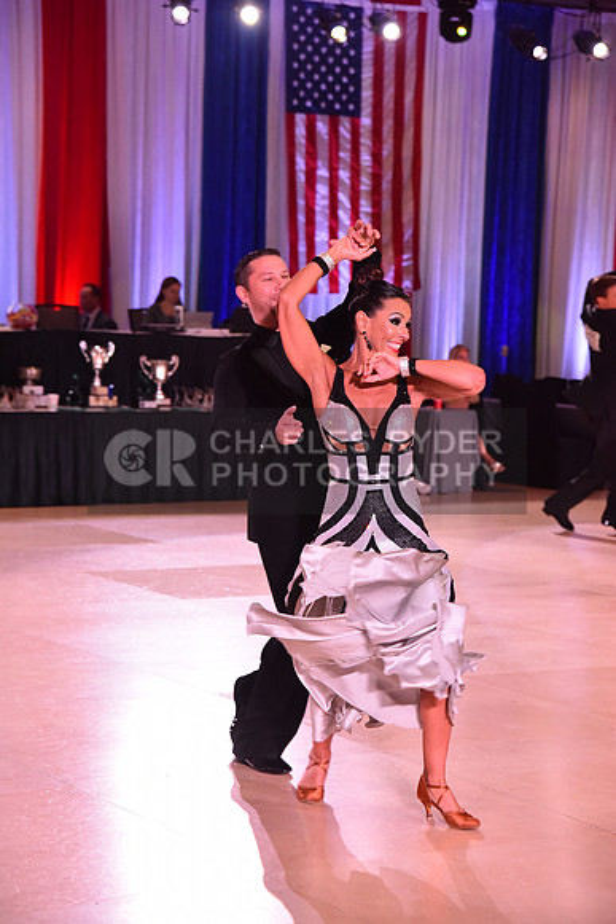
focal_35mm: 85
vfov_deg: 23.9
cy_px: 462
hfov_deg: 16.1
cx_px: 308
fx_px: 2180
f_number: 5.6
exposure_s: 1/320
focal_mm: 85
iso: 2500
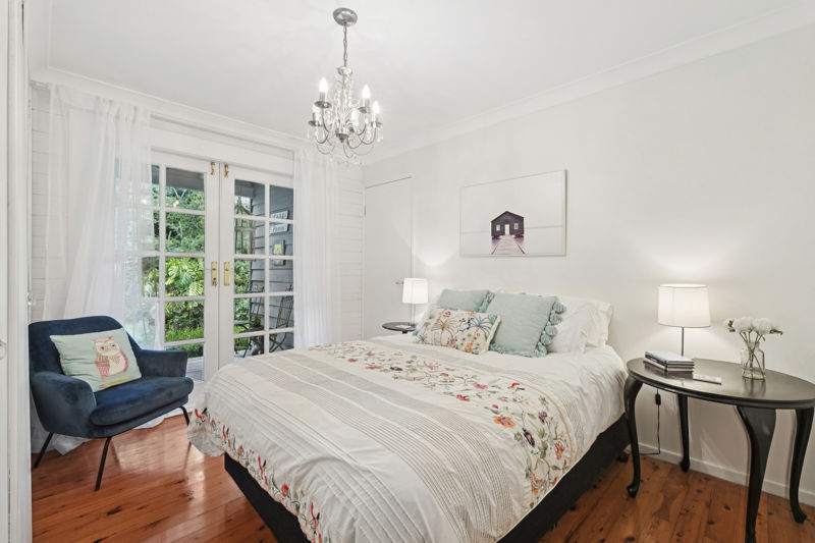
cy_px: 272
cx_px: 408
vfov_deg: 72.0
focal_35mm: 16
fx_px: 373
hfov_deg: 95.0
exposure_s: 1/30
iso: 800
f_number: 7.1
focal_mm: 16.5
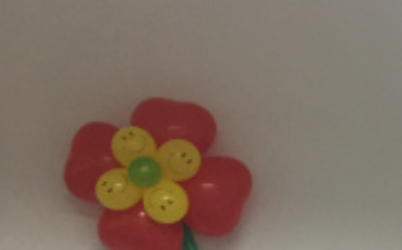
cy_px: 309
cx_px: 641
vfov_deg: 11.6
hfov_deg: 16.8
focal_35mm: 110
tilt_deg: +0.8
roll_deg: -3.6
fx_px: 1203
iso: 100
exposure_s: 1/30
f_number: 2.2
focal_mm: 4.15
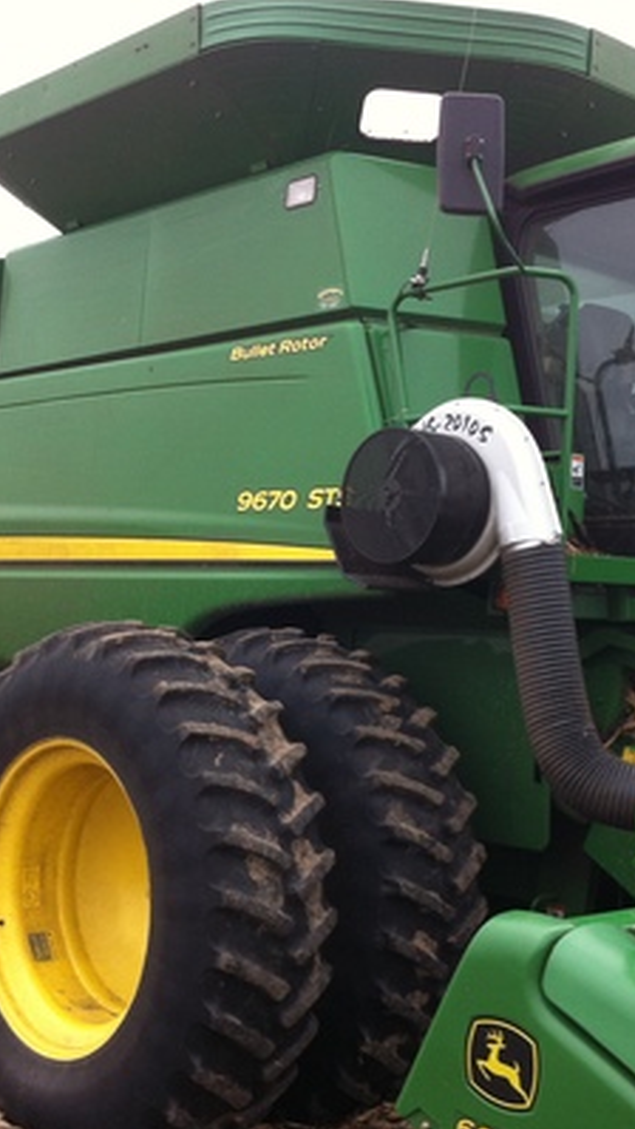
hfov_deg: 23.1
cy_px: 573
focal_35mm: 52
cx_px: 312
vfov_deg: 39.9
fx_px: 1556
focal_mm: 3.85
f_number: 2.8
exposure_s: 1/120
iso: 80
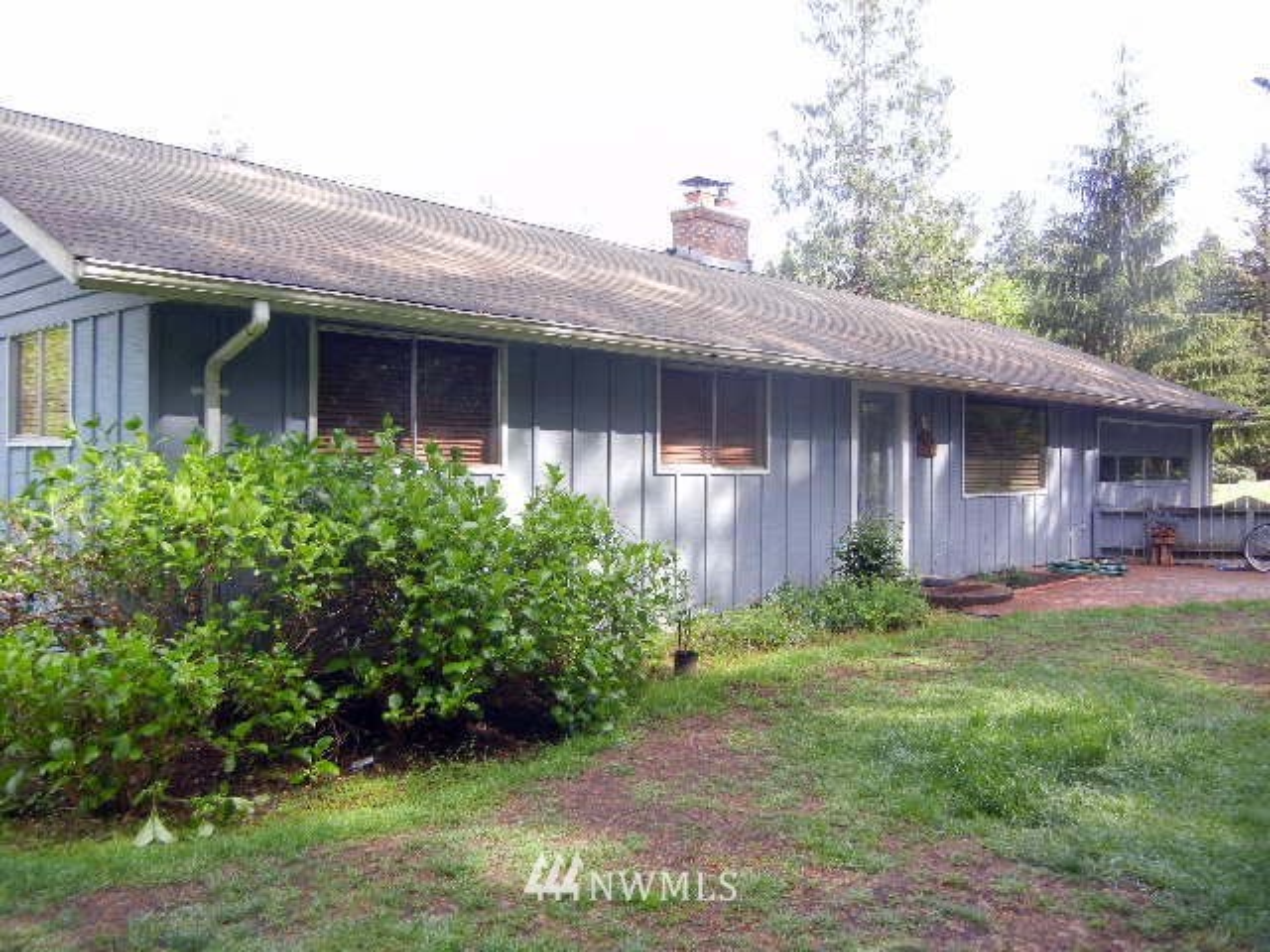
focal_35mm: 30
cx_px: 635
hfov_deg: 60.0
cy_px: 476
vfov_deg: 46.8
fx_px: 1101
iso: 160
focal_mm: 5.4
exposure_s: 1/189
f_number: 3.5
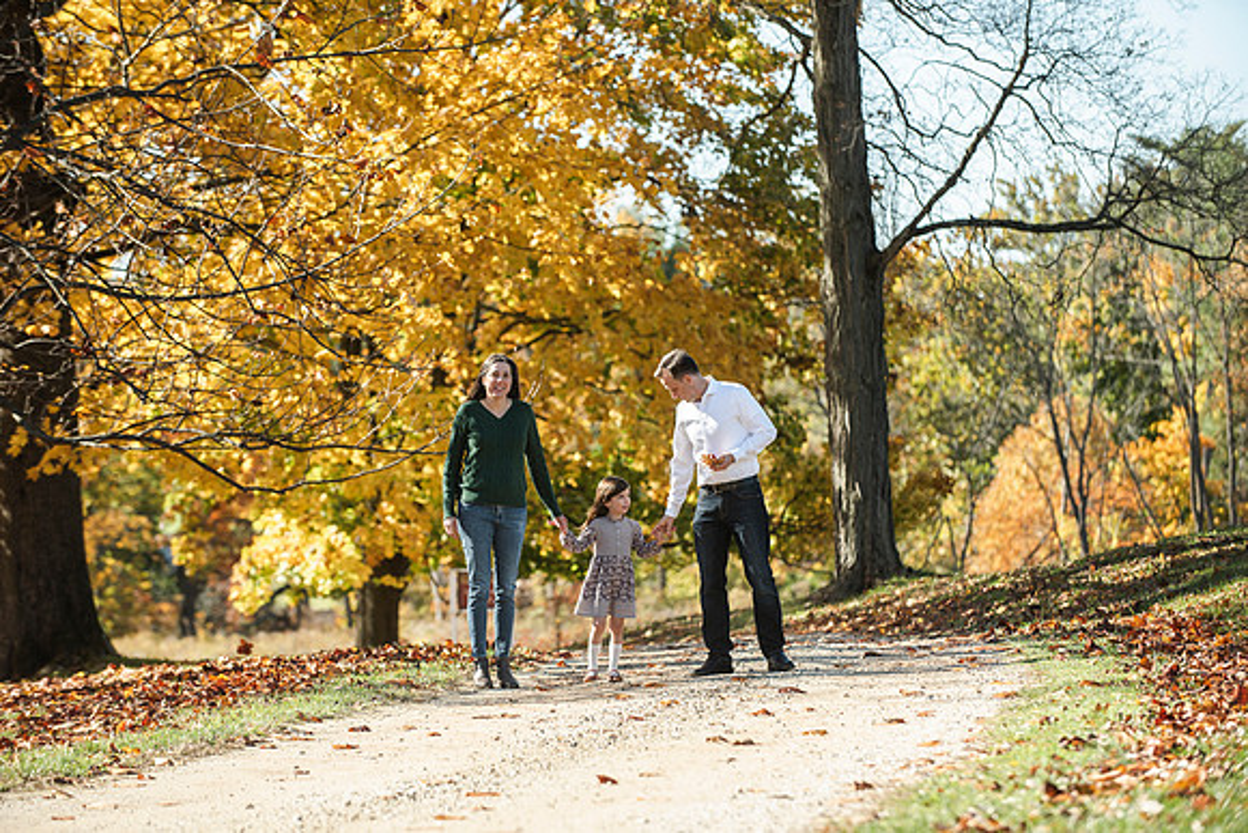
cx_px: 624
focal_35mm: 140
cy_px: 416
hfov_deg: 14.7
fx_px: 4854
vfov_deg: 9.8
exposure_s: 1/2500
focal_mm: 140
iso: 500
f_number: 4
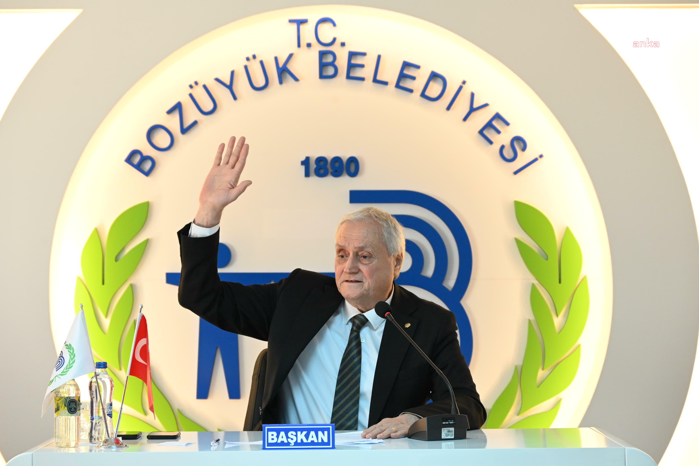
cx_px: 350
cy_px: 233
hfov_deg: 20.0
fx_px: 1980
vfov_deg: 13.4
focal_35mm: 102
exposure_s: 1/125
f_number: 6.3
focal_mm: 102
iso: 3200
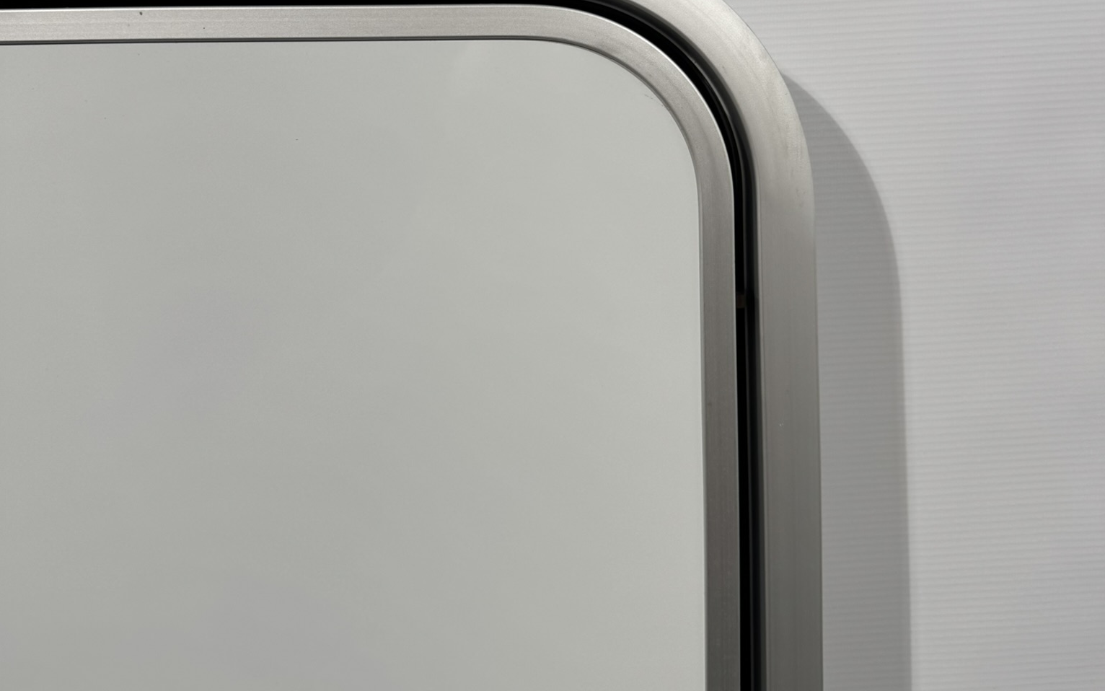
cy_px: 149
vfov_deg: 36.2
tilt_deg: -1.9
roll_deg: +1.3
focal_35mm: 34
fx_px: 1024
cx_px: 553
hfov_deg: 56.7
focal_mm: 6.76
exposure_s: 1/404
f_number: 1.78
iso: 80
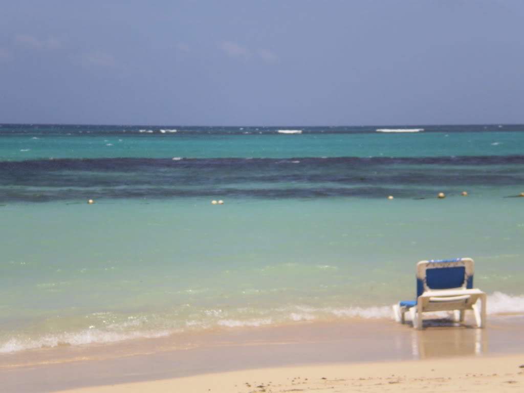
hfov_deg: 18.2
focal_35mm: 108
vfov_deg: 13.7
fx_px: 1635
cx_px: 262
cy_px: 196
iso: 64
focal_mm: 18.9
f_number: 5.9
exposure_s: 1/800
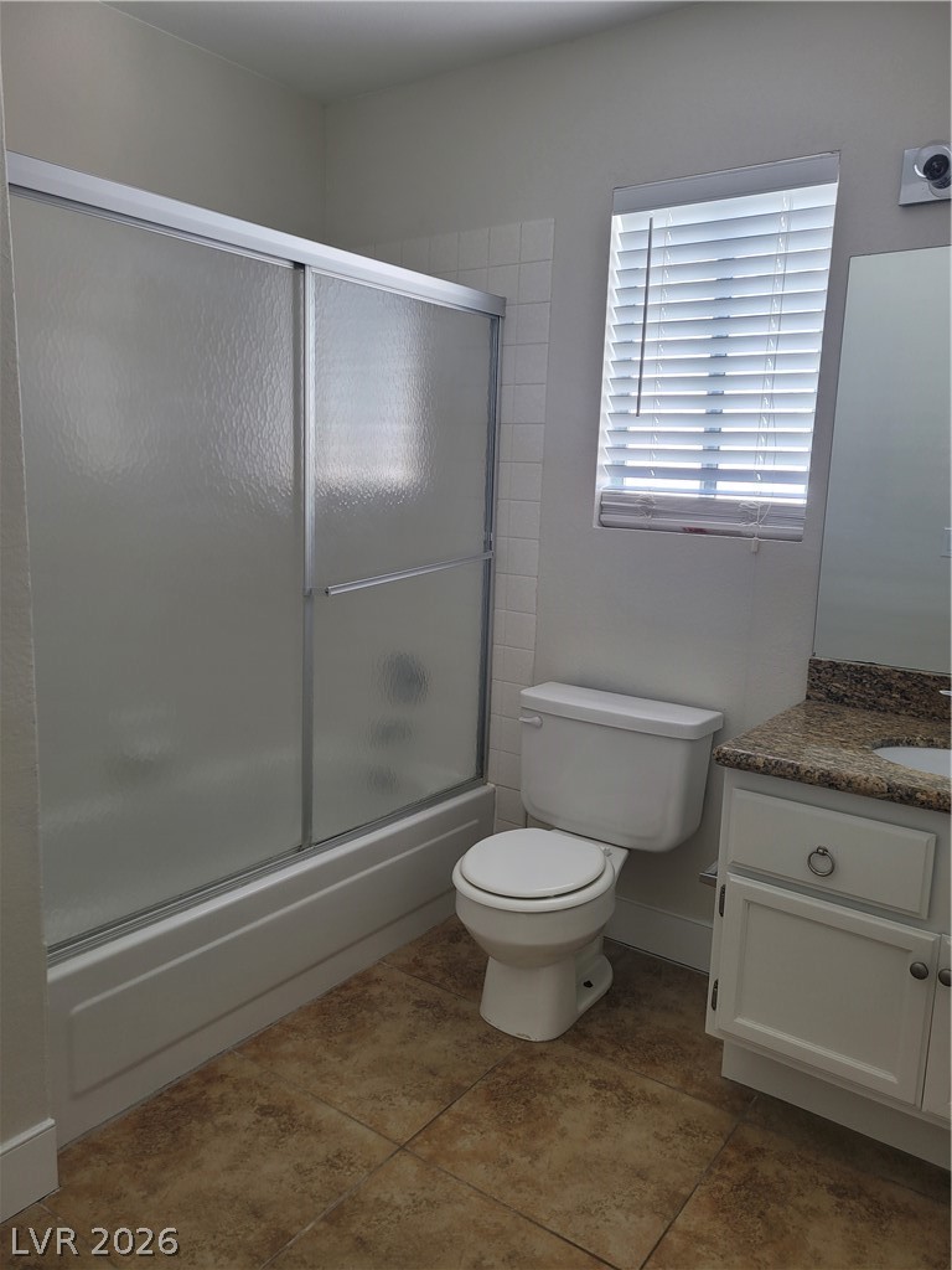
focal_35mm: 26
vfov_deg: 67.3
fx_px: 953
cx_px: 476
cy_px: 635
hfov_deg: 53.1
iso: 64
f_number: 1.8
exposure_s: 1/100
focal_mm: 5.4
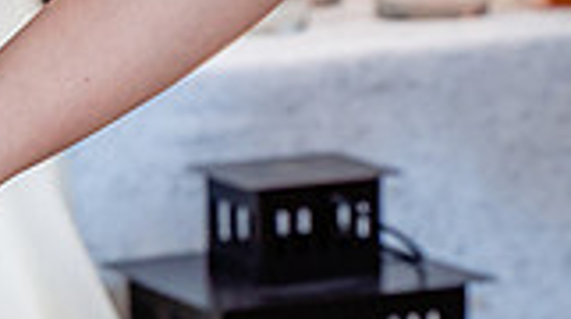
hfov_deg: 6.9
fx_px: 4687
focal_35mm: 310
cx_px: -160
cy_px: 537
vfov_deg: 3.9
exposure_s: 1/160
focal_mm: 55
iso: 1600
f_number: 4.5
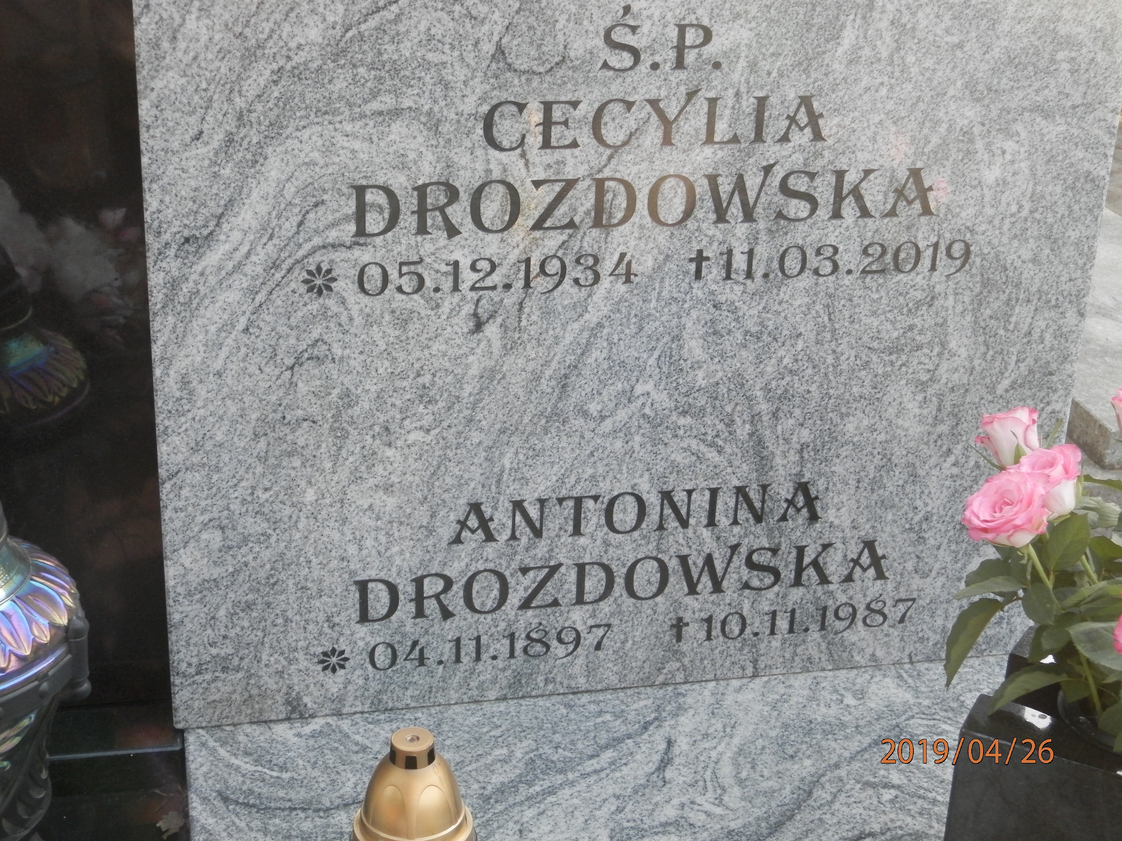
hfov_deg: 34.9
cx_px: 561
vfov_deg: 26.6
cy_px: 420
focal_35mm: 55
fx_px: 1783
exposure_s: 1/100
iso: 200
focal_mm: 9.9
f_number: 3.8
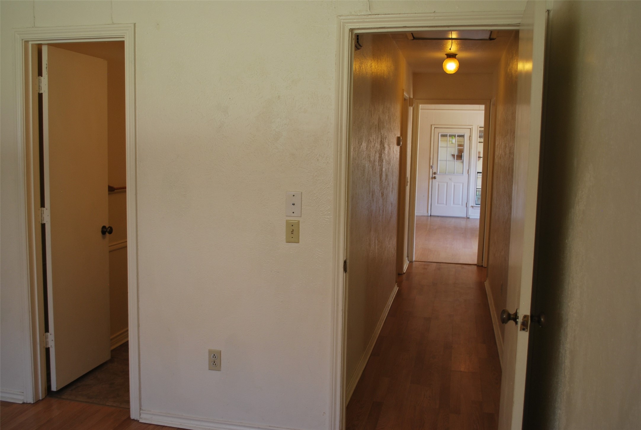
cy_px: 215
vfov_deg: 40.1
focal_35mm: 33
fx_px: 589
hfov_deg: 57.1
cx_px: 320
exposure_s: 1/40
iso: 200
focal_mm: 22
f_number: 4
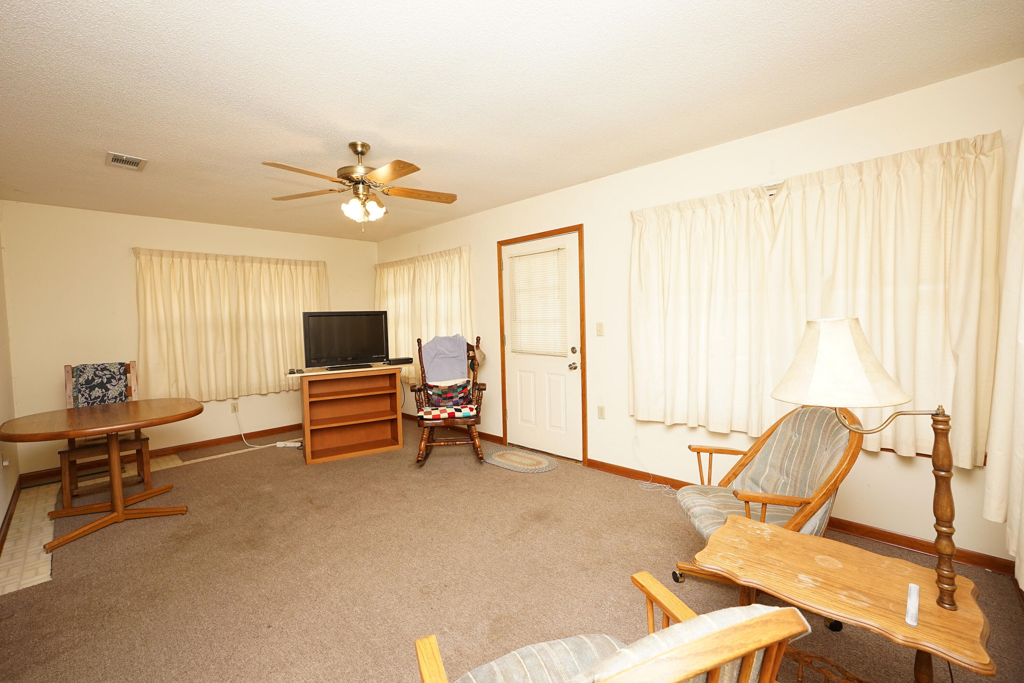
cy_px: 342
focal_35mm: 15
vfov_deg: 77.3
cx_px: 512
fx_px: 427
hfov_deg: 100.4
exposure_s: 1/60
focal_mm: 10
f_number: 4
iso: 250
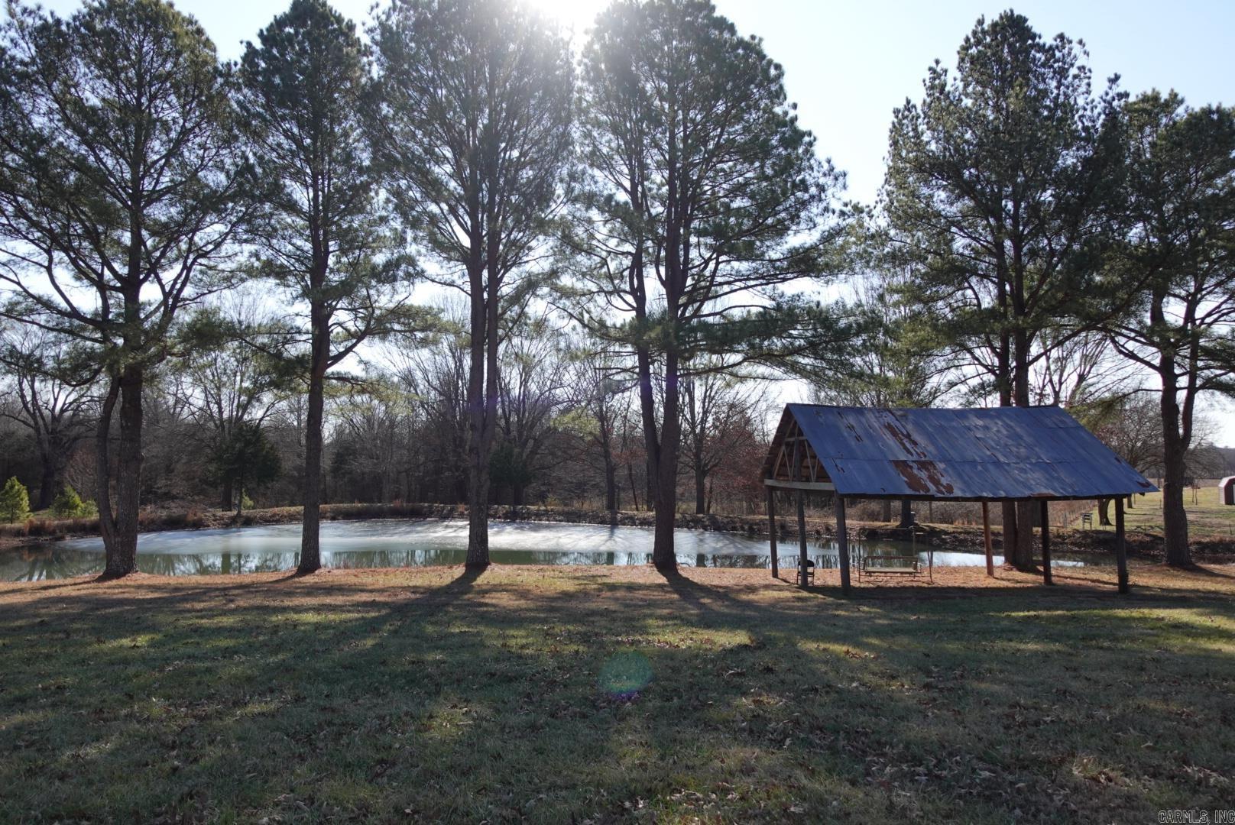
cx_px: 618
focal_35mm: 24
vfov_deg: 53.2
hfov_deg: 73.7
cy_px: 412
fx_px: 824
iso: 125
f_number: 2.5
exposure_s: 1/200
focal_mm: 9.4
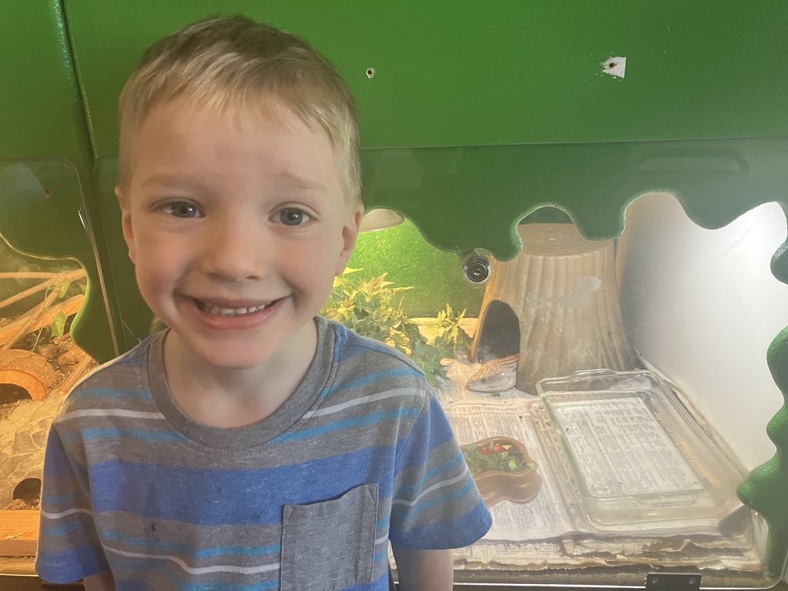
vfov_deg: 49.7
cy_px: 296
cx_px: 394
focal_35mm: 28
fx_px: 637
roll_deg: +1.8
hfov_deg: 63.4
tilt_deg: -20.8
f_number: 1.8
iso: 250
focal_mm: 3.99
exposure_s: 1/60
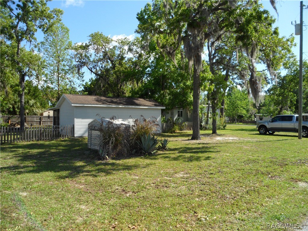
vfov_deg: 51.4
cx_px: 154
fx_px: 240
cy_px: 116
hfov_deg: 65.3
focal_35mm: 27
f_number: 3.5
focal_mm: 4.9
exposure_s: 1/500
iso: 80
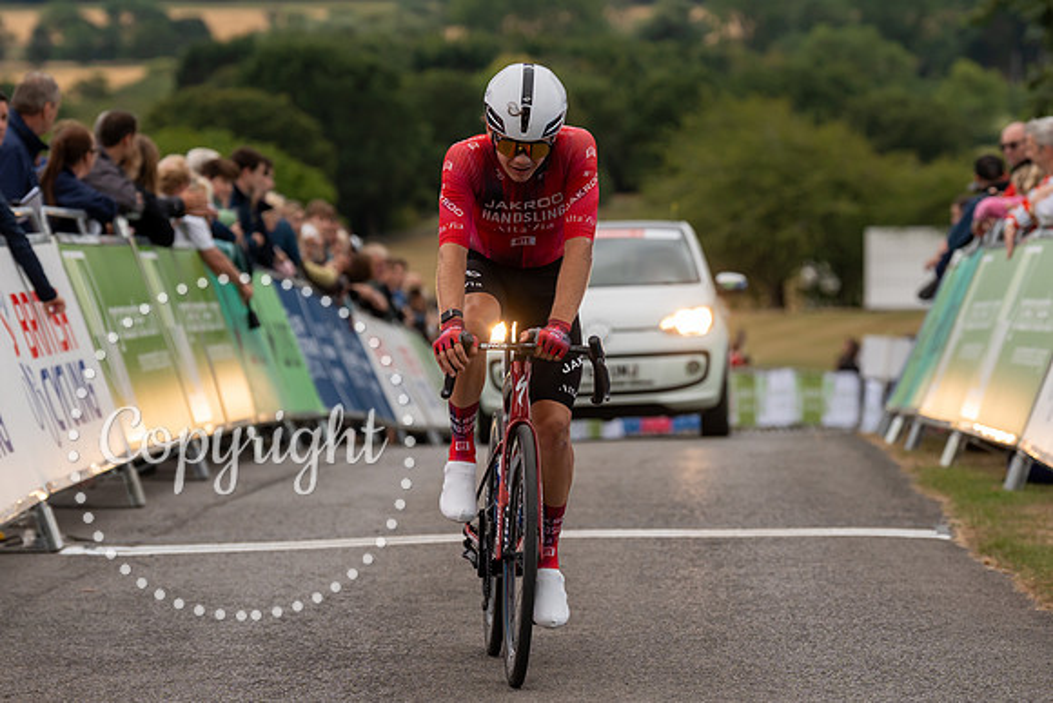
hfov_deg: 11.2
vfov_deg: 7.5
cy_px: 211
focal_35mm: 184
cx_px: 531
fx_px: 5375
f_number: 3.5
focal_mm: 119
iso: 500
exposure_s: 1/1000
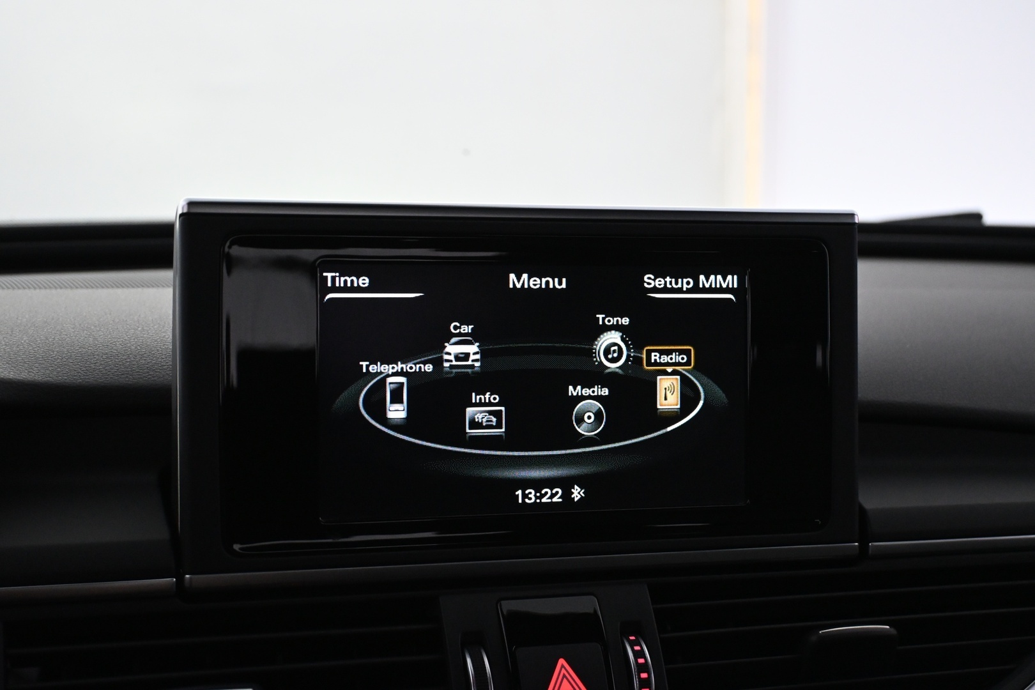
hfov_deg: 35.1
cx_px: 518
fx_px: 1639
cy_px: 345
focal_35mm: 57
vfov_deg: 23.8
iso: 3200
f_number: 5.6
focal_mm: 38
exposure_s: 1/80
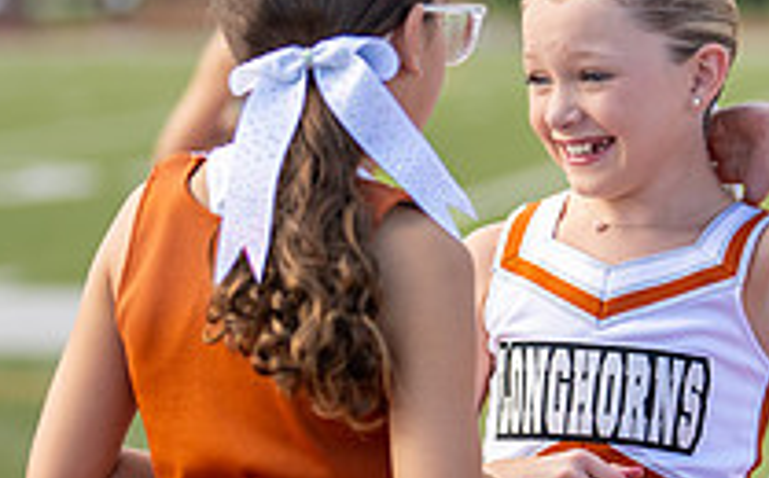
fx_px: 3998
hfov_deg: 10.9
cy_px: 396
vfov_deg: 6.8
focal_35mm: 191
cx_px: 646
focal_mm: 50
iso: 200
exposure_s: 1/5000
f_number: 1.2
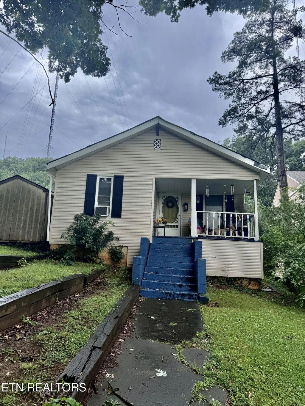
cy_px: 203
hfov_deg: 56.8
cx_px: 152
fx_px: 282
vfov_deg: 71.6
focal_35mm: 24
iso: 80
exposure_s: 1/3247
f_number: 1.78
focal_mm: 6.76
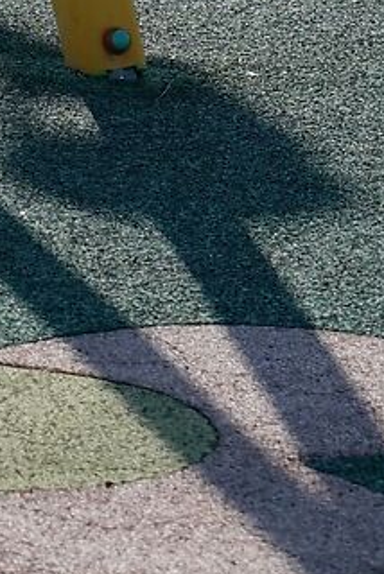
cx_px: -861
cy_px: 97
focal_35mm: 382
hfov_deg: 3.5
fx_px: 6098
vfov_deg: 5.4
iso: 50
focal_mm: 51
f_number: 6.3
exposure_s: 1/250
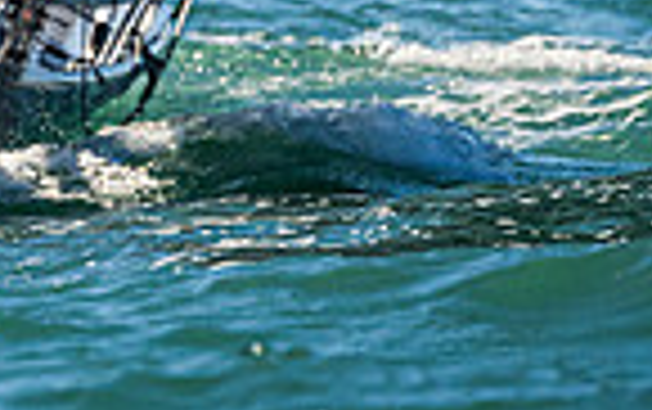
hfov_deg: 1.3
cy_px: -250
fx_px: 28980
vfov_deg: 0.8
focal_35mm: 1629
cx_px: -303
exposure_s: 1/2500
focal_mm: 300
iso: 400
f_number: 5.6
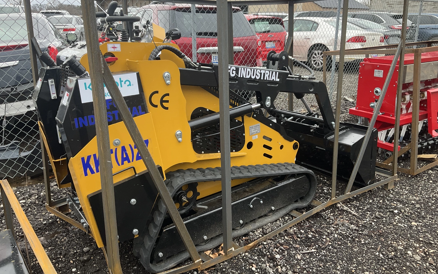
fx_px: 370
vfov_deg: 40.6
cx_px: 220
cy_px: 123
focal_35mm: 31
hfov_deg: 61.2
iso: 25
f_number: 1.8
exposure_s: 1/233
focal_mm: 3
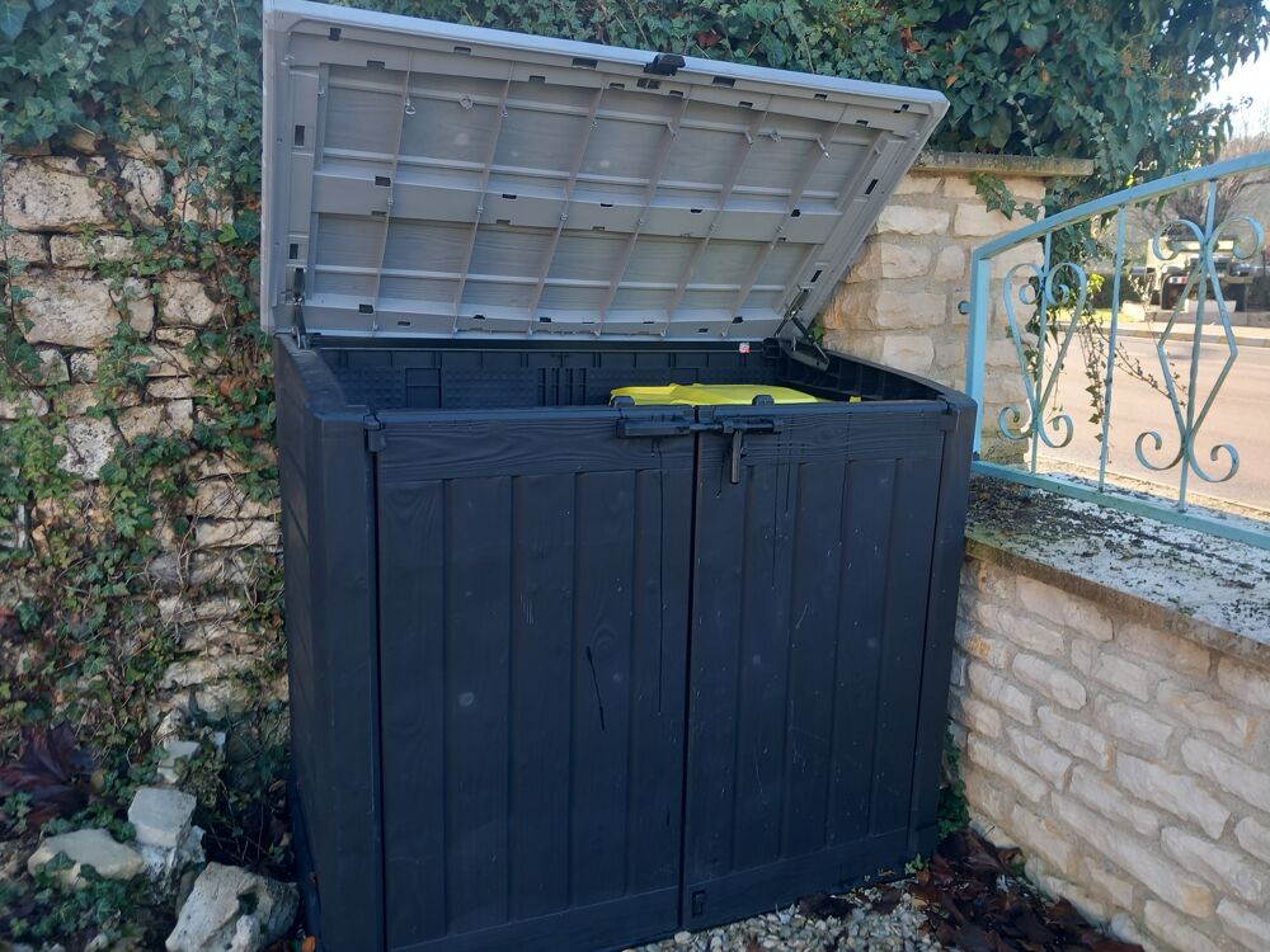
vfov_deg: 51.4
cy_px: 476
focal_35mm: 27
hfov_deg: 65.3
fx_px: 991
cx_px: 635
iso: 32
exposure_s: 1/50
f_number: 1.8
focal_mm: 4
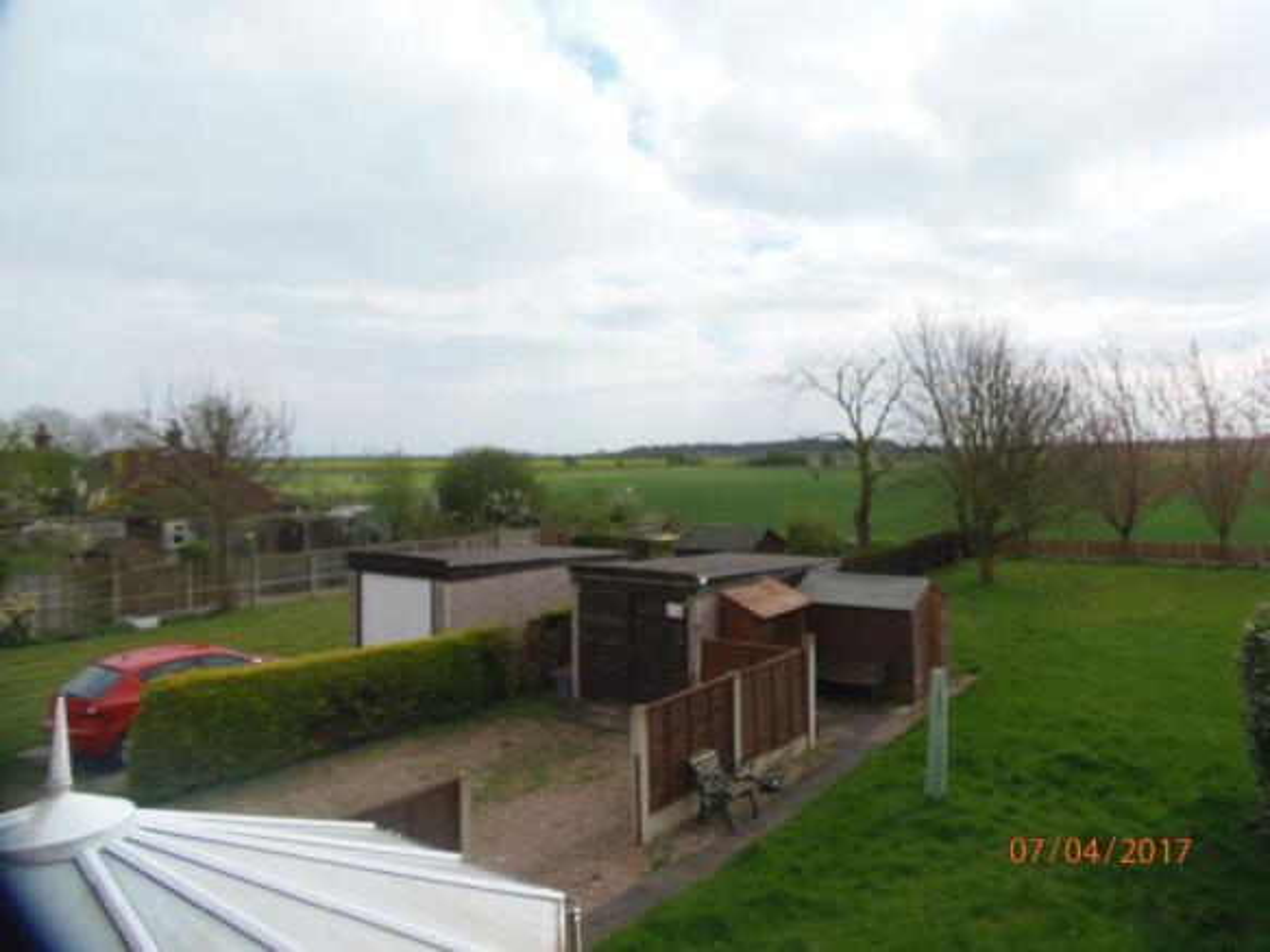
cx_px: 635
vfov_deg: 56.8
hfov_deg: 71.6
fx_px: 880
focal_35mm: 24
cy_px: 476
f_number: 2.9
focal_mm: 4.3
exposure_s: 1/800
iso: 64
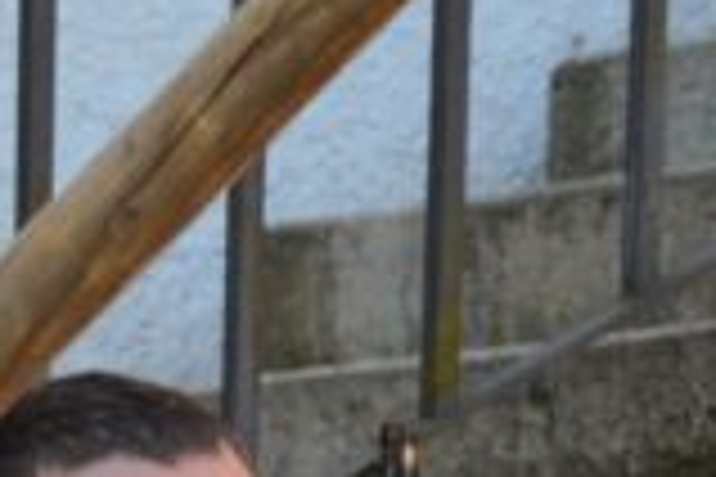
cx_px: 194
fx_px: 11811
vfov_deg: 2.3
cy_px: 742
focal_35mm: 594
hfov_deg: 3.5
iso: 800
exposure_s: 1/400
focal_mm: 105
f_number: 5.6
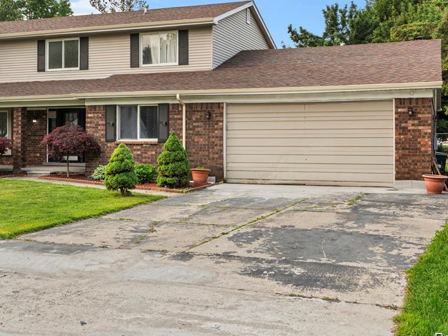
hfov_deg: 39.5
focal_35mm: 48
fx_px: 621
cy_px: 135
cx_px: 178
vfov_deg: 30.2
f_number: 8
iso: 100
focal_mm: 35
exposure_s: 1/15
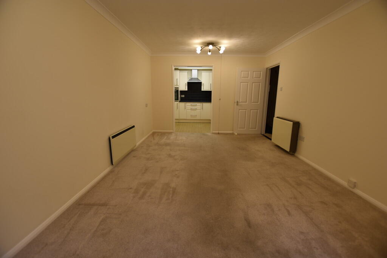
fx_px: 161
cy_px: 129
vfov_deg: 77.3
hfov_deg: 100.4
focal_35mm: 15
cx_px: 194
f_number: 3.5
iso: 100
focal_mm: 10
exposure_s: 1/25
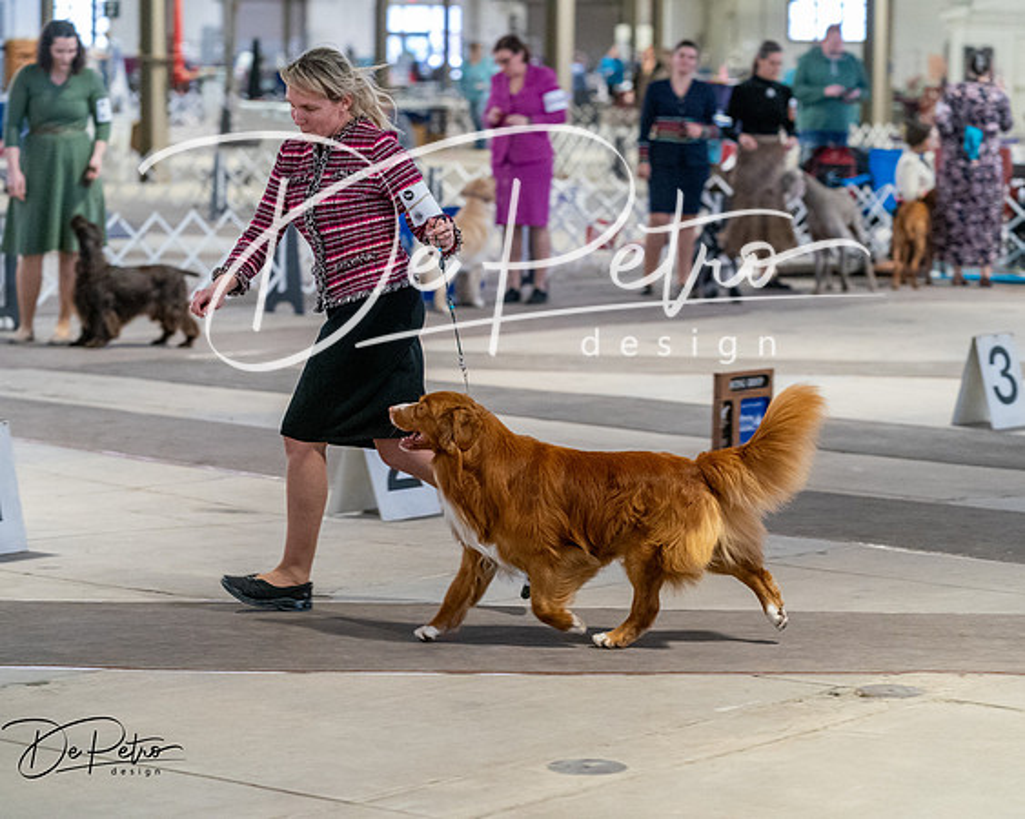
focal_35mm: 116
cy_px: 410
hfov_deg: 16.6
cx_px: 512
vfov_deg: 13.3
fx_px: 3518
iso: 6400
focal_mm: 103
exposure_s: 1/250
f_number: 3.5
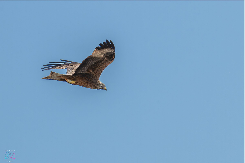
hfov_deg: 6.6
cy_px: 82
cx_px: 122
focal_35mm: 310
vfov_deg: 4.4
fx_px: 2110
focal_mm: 310
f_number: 9
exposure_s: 1/4000
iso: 640
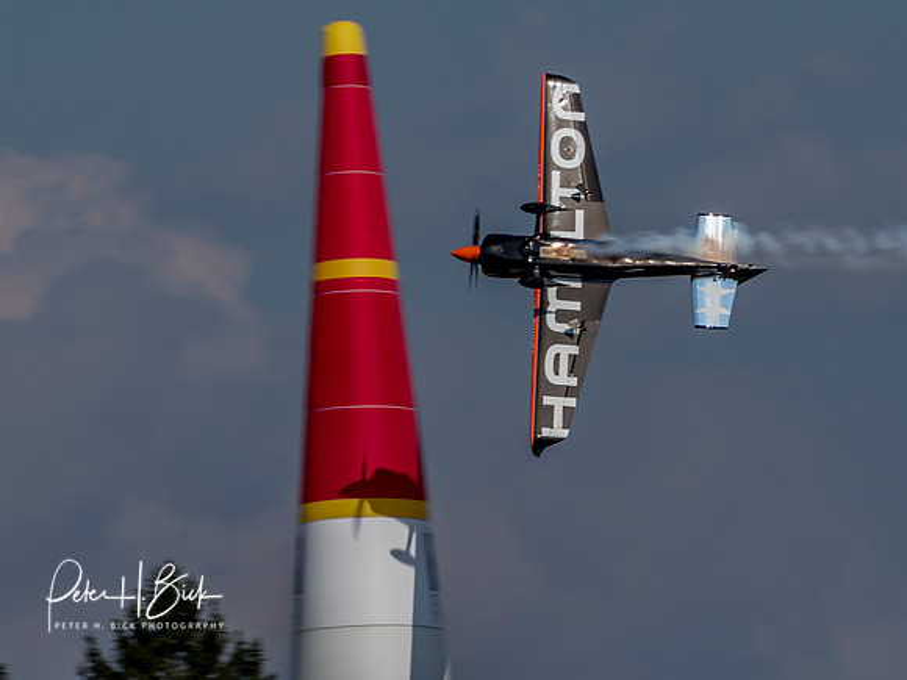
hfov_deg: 2.0
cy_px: 329
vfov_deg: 1.5
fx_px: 26016
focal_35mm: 993
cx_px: 551
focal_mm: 280
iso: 200
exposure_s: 1/320
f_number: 11
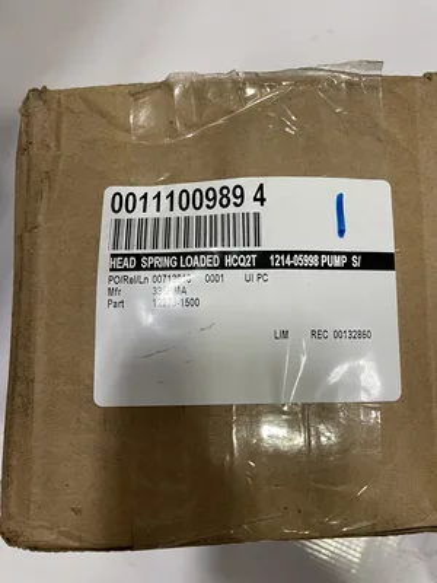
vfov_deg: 67.3
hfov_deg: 53.1
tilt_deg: -79.2
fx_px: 438
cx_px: 218
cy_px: 292
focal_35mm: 26
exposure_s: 1/60
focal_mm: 4.2
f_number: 1.6
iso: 80
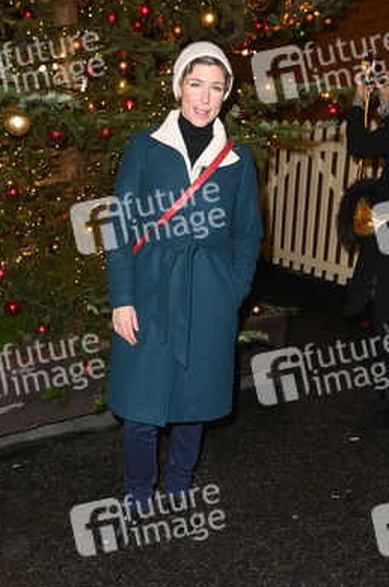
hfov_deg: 37.7
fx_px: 569
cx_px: 191
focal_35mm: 35
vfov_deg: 54.5
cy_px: 294
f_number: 5
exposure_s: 1/60
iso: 1250
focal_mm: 34
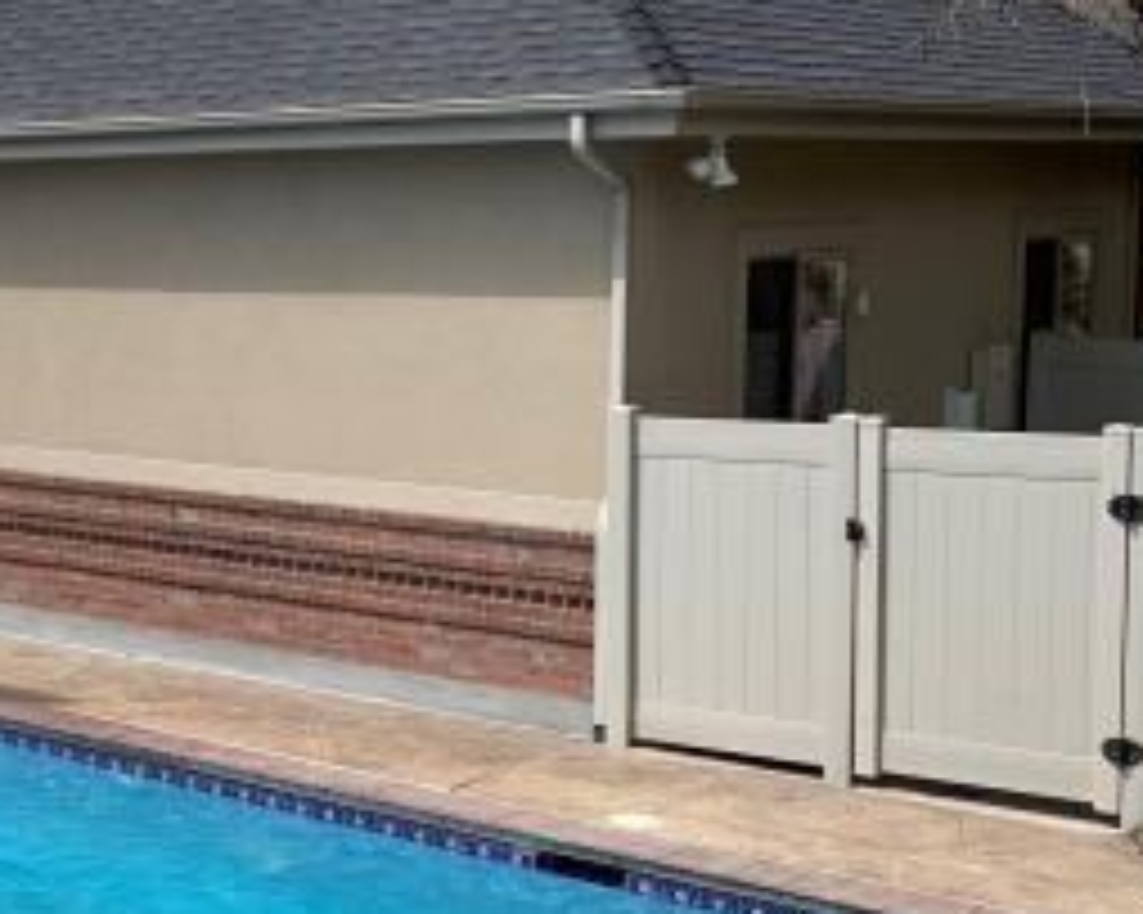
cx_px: -162
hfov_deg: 26.8
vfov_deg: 23.8
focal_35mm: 64
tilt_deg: -8.0
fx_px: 2164
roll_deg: +1.9
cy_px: 459
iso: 25
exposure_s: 1/2915
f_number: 1.8
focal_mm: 4.25
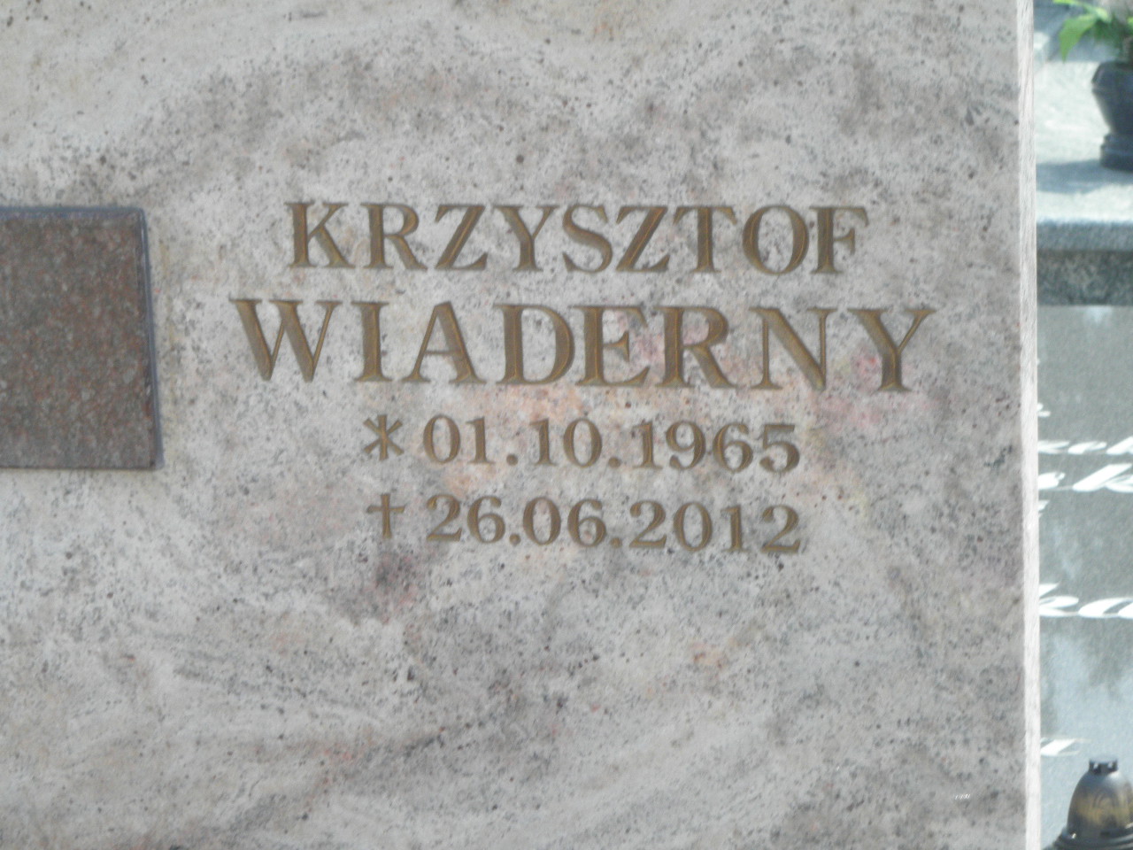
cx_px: 566
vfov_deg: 11.4
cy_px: 425
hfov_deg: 15.2
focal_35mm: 130
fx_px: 4255
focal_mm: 23.5
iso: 100
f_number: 6.5
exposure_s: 1/160
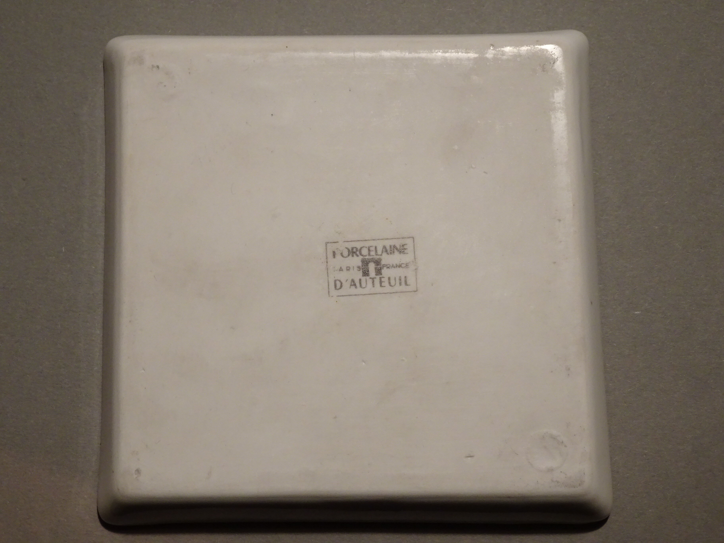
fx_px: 1380
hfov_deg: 29.4
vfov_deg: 22.3
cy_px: 272
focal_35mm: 66
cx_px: 362
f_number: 4.5
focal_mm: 11.32
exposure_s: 1/10
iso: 400
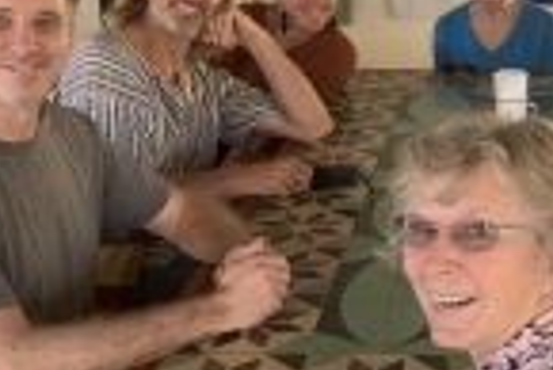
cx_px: 526
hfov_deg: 28.2
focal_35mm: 68
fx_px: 1046
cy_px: 111
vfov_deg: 20.0
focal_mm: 4.25
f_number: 1.8
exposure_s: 1/88
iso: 100
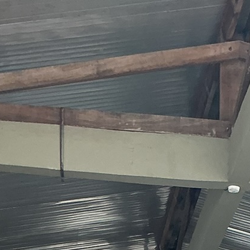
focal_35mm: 126
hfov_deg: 13.7
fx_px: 1030
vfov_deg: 12.4
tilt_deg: +5.8
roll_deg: -0.7
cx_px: 233
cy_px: 480
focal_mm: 3
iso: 32
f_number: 1.8
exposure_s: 1/60
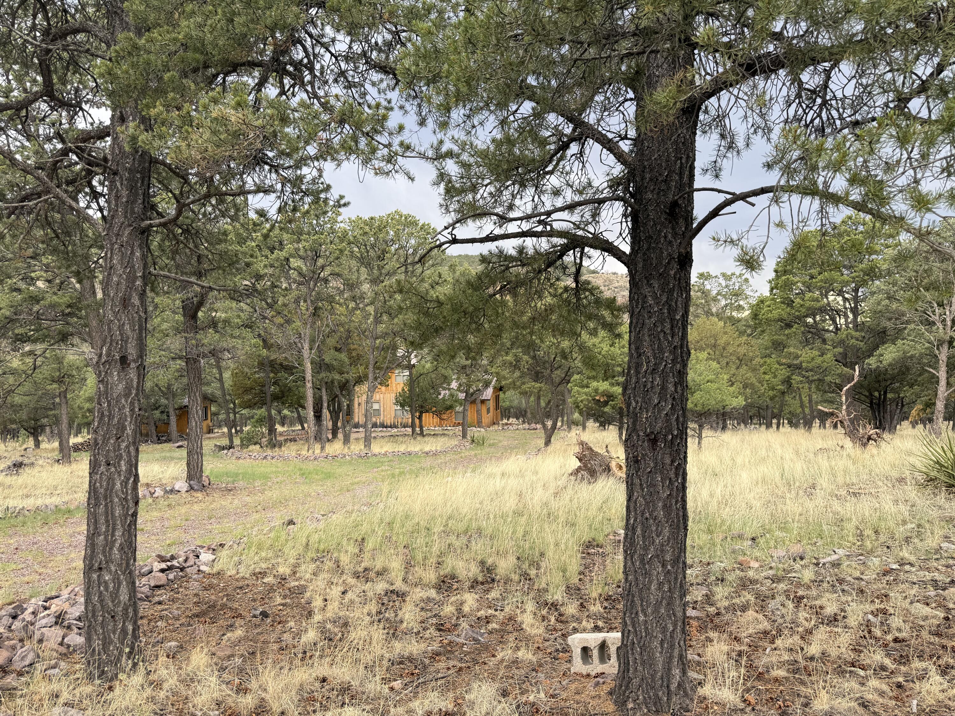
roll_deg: +0.5
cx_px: 478
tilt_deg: -0.5
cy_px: 358
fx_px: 662
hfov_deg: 71.6
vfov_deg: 56.8
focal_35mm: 24
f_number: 1.78
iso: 80
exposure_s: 1/322
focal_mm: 6.76
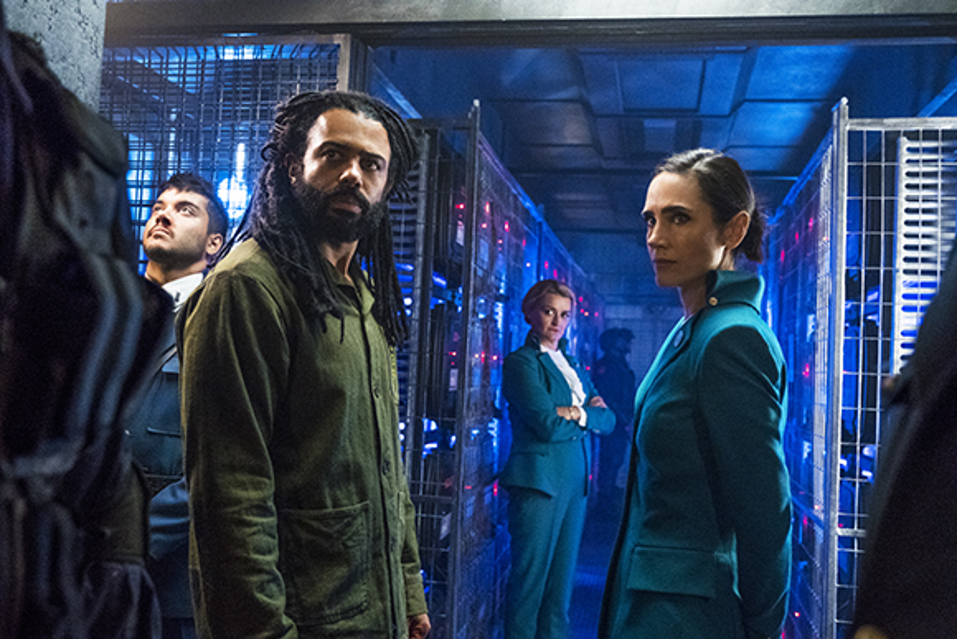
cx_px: 478
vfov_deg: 37.9
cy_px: 320
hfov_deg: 54.4
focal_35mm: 35
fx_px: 931
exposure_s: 1/125
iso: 6400
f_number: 2.8
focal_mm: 23.4
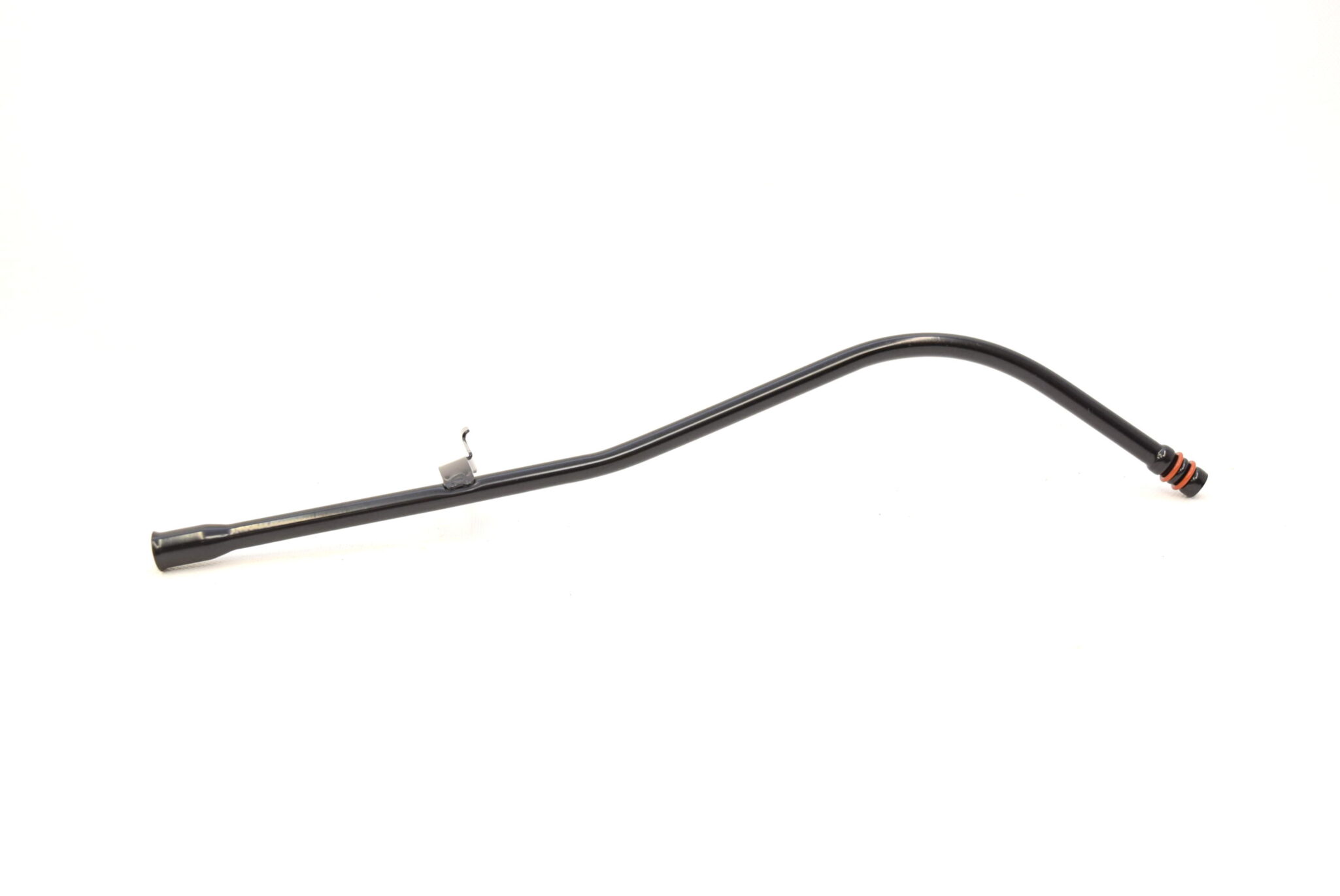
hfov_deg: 49.5
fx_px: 1453
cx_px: 670
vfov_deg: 34.3
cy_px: 448
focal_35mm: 39
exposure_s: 1/125
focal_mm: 26
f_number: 5.6
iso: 400
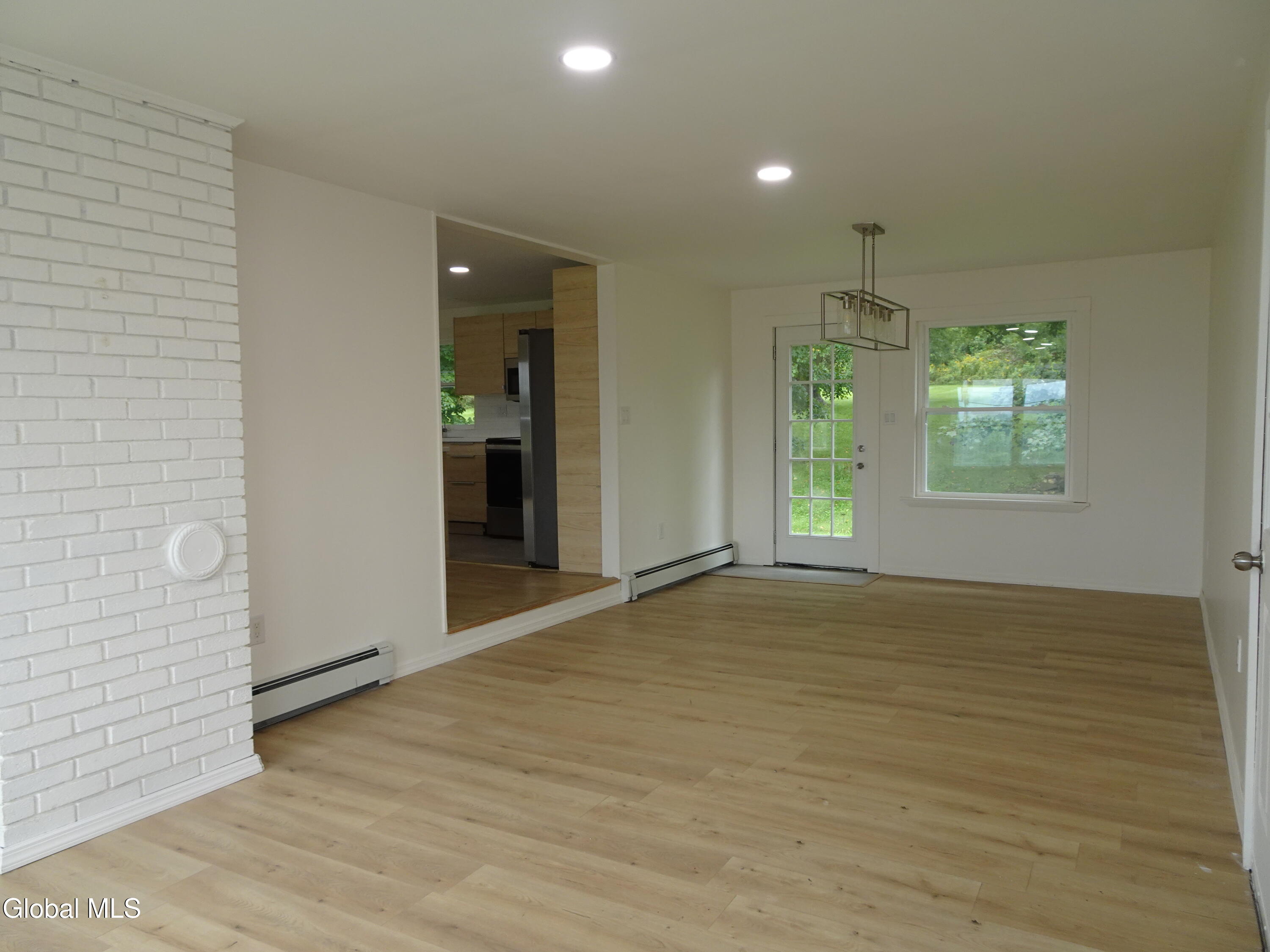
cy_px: 476
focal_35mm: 24
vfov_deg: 56.8
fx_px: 881
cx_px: 635
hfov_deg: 71.6
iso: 100
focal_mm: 4.25
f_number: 3.5
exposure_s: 1/30
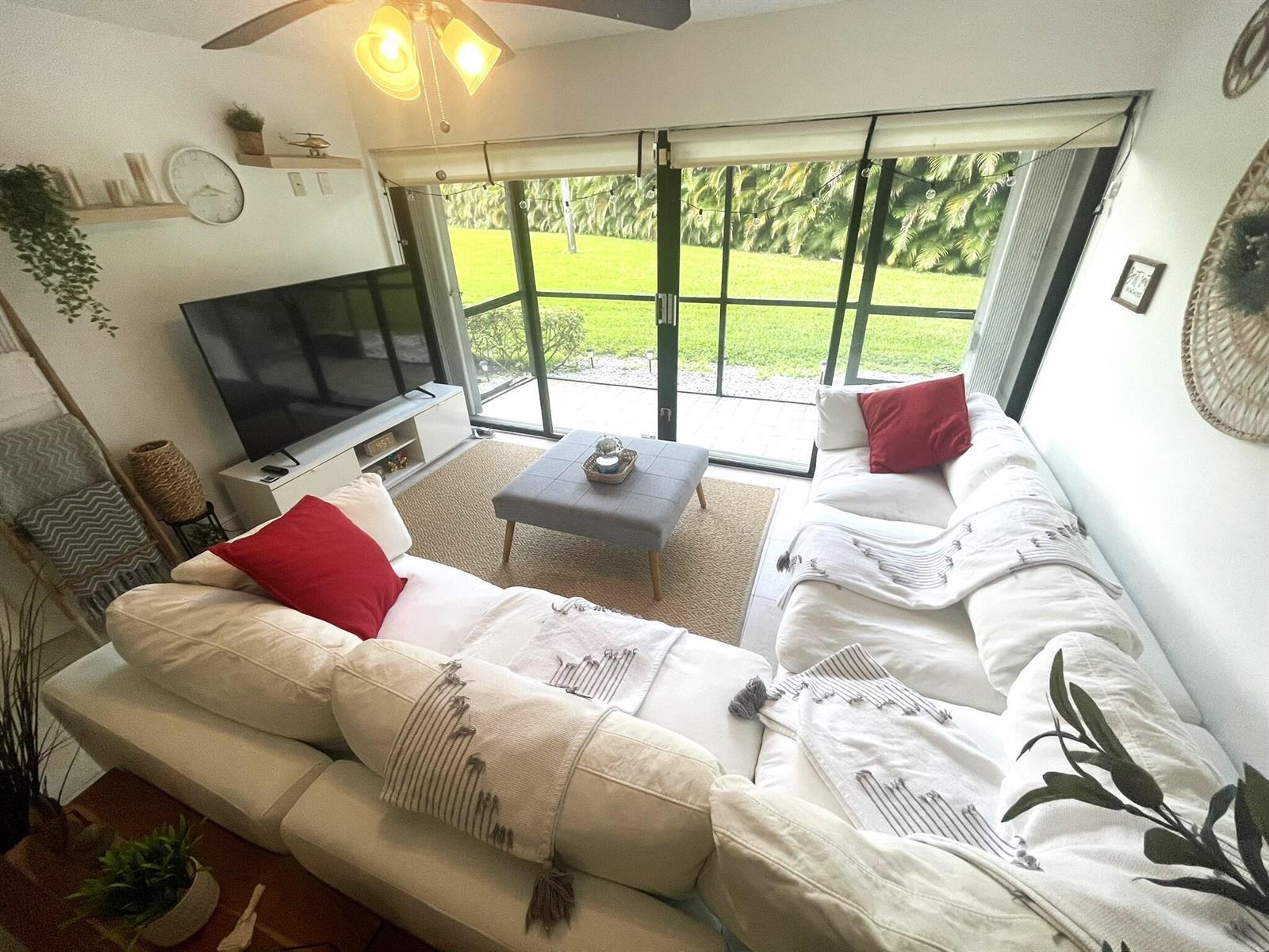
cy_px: 476
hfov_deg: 102.1
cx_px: 634
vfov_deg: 85.7
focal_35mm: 14
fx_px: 513
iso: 160
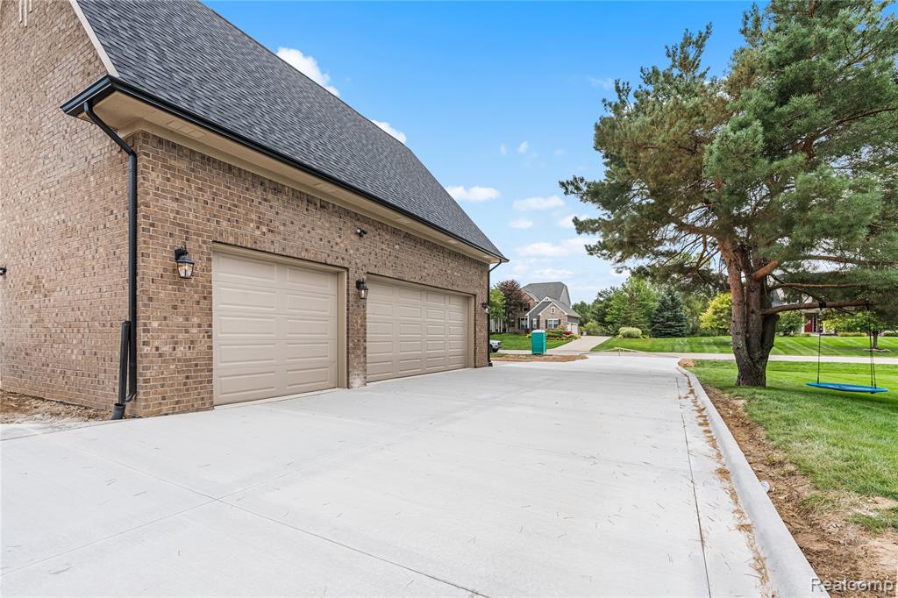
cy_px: 299
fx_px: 411
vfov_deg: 72.0
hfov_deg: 95.0
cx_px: 449
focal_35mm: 16
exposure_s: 1/250
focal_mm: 16.5
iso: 320
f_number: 8
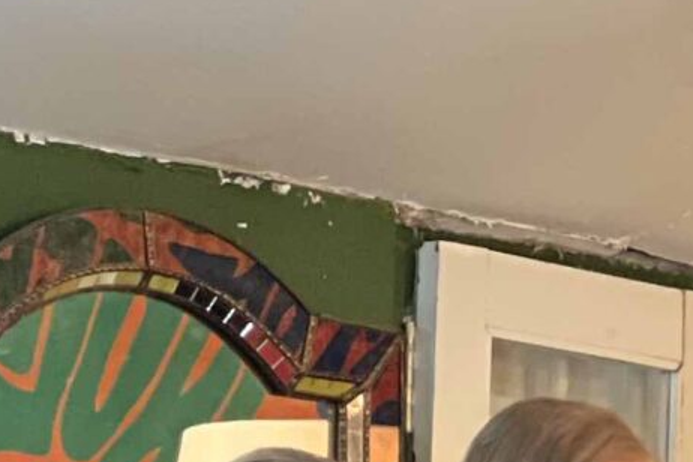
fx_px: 8546
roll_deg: -1.7
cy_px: 1324
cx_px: 1048
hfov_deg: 4.6
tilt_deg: -0.5
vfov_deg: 3.0
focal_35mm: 444
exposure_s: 1/14
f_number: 2.8
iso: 500
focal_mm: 9
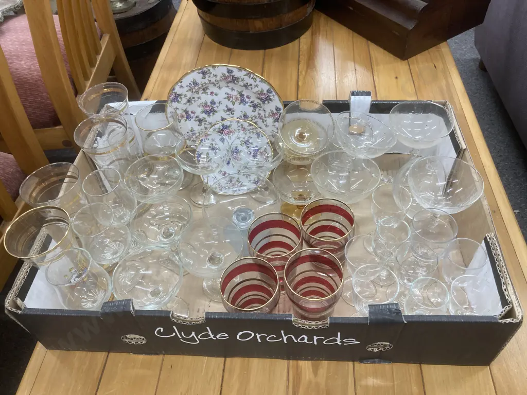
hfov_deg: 63.4
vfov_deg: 49.7
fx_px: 426
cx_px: 264
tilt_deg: -48.1
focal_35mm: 28
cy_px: 198
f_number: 1.8
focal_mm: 3.99
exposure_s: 1/50
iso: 64
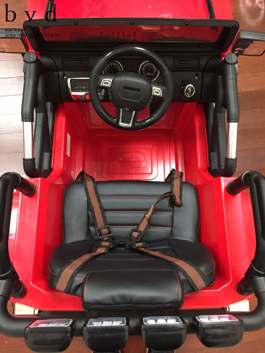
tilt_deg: -74.3
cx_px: 132
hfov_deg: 48.2
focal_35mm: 29
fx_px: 296
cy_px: 176
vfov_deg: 61.7
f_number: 2.2
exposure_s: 1/17
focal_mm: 4.15
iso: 250
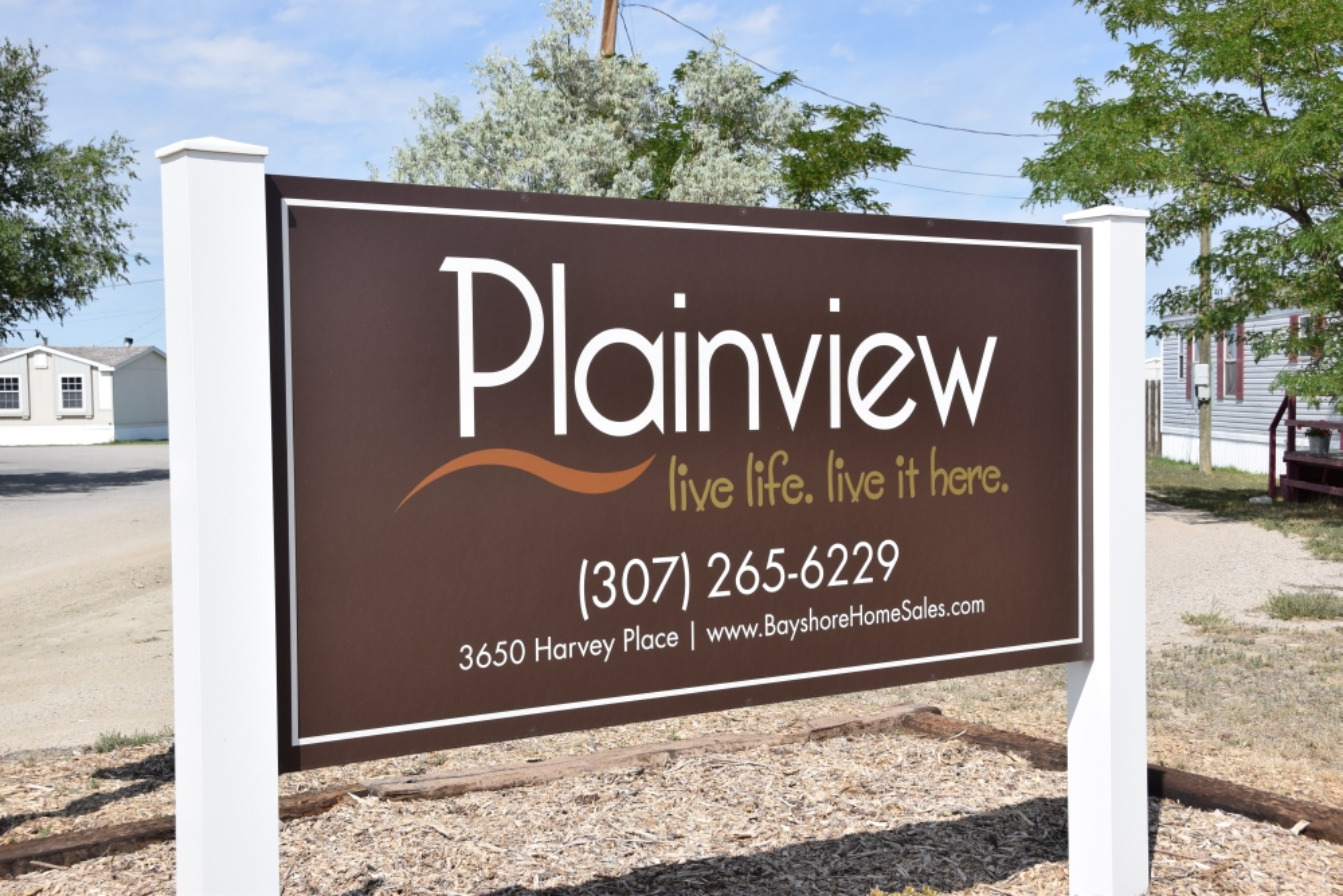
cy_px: 448
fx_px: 1735
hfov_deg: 42.3
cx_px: 672
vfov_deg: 29.0
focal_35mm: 46
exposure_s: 1/640
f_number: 8
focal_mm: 31
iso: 200
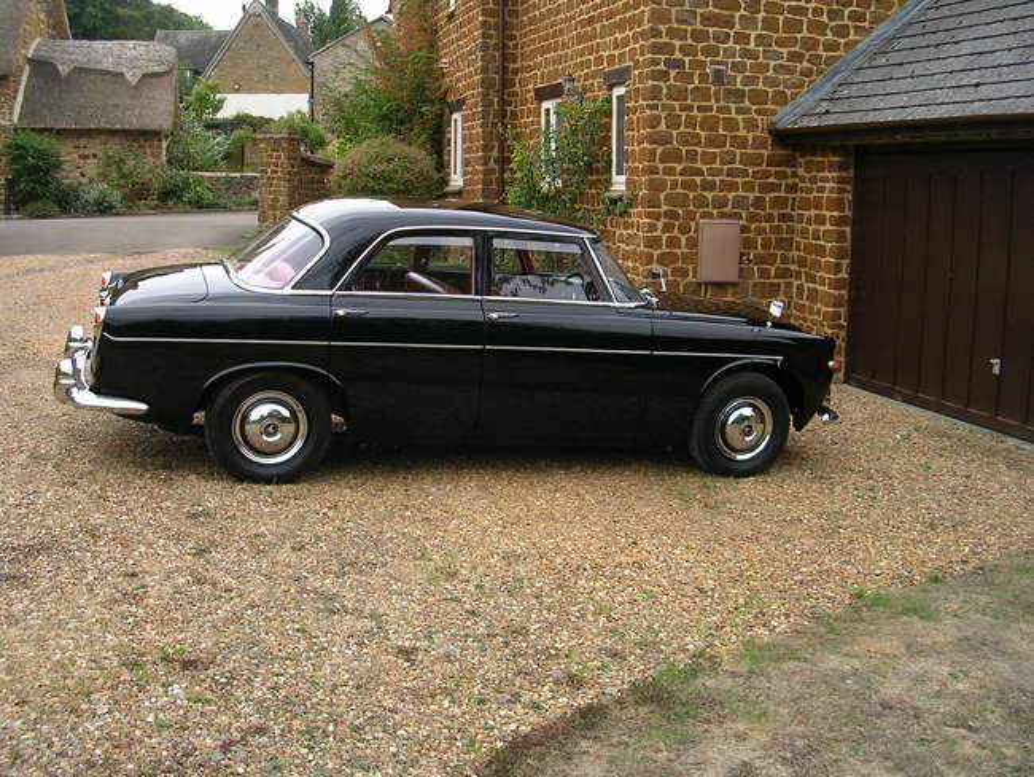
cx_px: 517
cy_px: 388
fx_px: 1136
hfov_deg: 49.0
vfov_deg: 37.7
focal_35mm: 38
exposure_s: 1/347
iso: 50
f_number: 2.8
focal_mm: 5.8
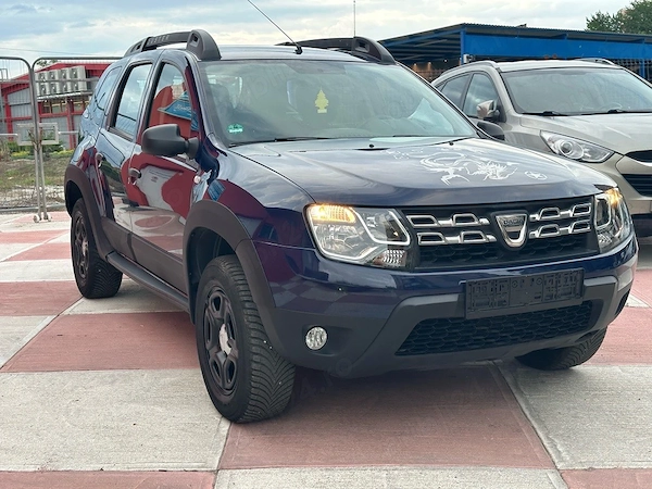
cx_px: 326
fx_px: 904
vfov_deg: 30.3
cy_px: 244
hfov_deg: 39.7
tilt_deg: -7.1
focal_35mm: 48
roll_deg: +3.0
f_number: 1.78
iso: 64
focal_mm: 6.86
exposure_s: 1/172
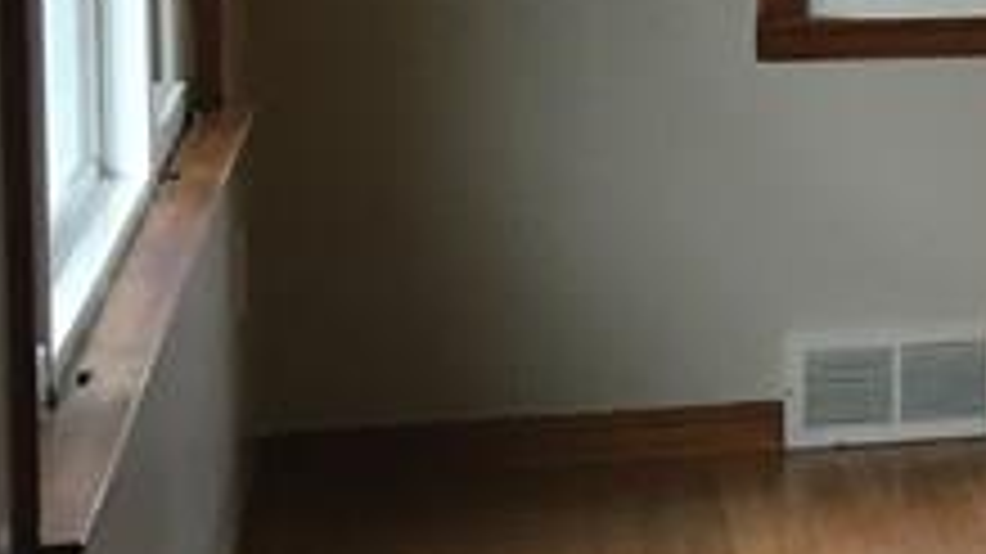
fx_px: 3868
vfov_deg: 8.1
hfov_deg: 12.4
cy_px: -104
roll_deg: -1.5
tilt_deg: -3.4
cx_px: 2125
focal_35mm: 148
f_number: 2.2
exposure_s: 1/30
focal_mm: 4.15
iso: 32
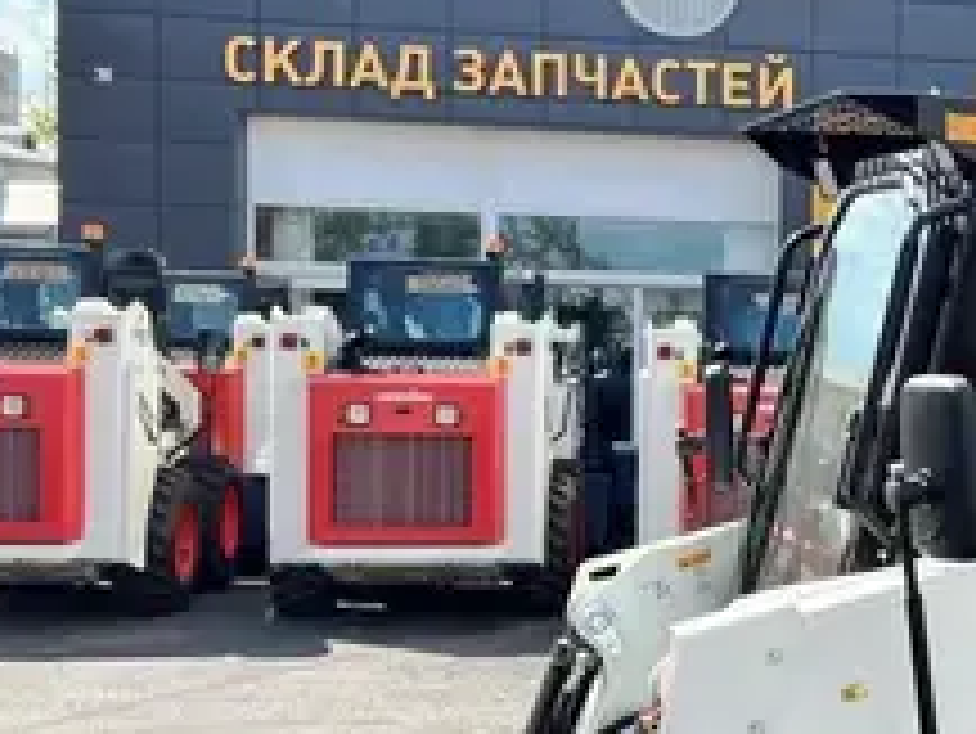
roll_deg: -1.5
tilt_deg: -2.4
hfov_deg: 25.5
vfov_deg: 21.6
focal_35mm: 68
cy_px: 419
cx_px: 1178
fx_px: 1918
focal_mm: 5.7
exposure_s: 1/1972
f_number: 1.5
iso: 50
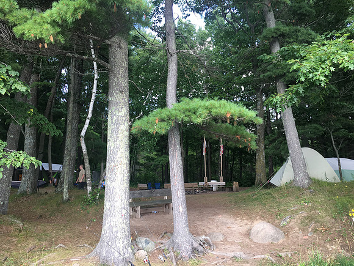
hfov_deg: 61.7
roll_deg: +0.1
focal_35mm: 29
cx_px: 177
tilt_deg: +8.9
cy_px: 133
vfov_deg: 48.2
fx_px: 297
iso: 32
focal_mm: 4.15
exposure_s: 1/120
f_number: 2.2
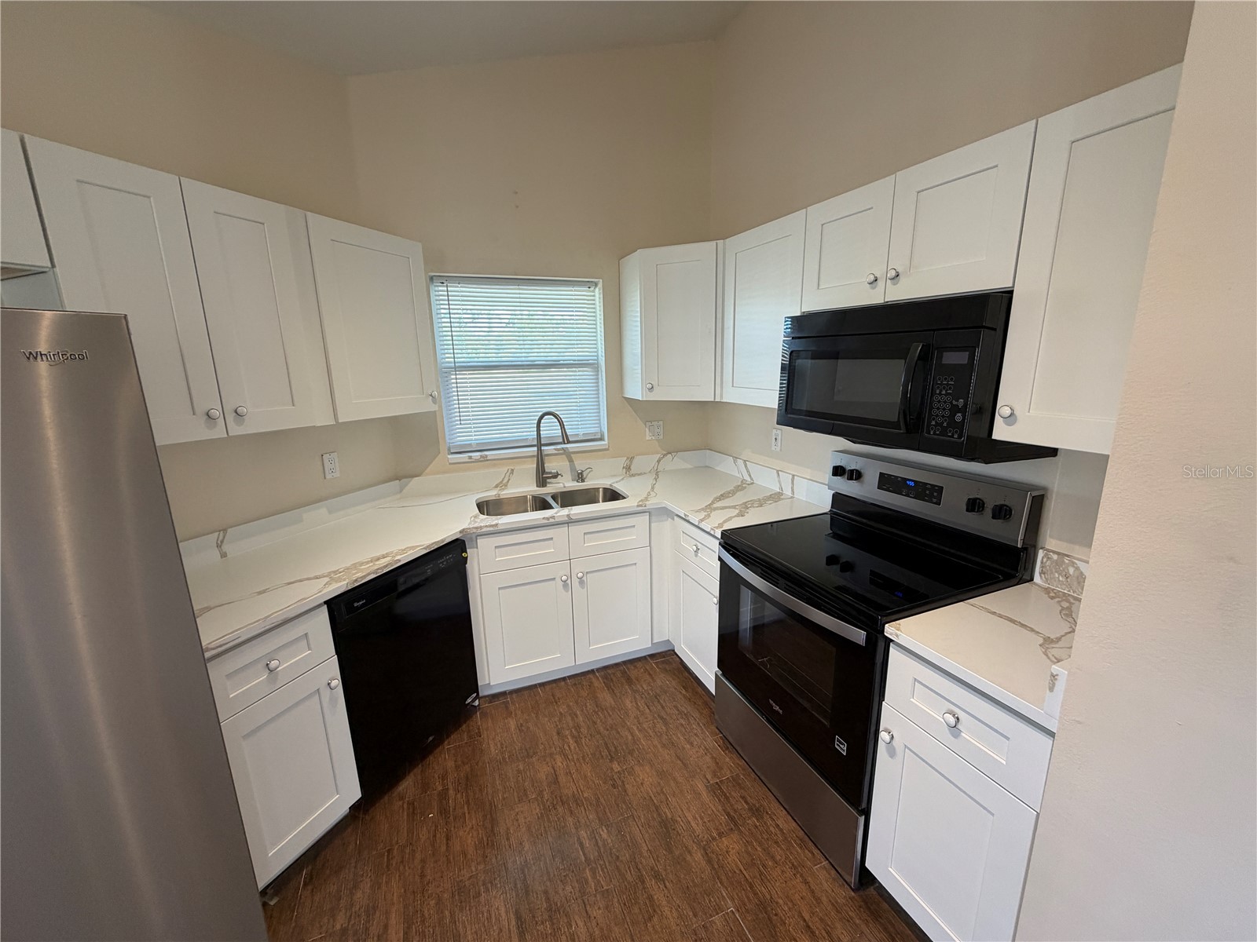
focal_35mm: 14
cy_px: 471
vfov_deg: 85.7
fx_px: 508
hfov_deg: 102.1
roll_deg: +2.5
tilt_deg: -12.6
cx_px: 628
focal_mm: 2.22
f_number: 2.2
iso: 160
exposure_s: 1/60
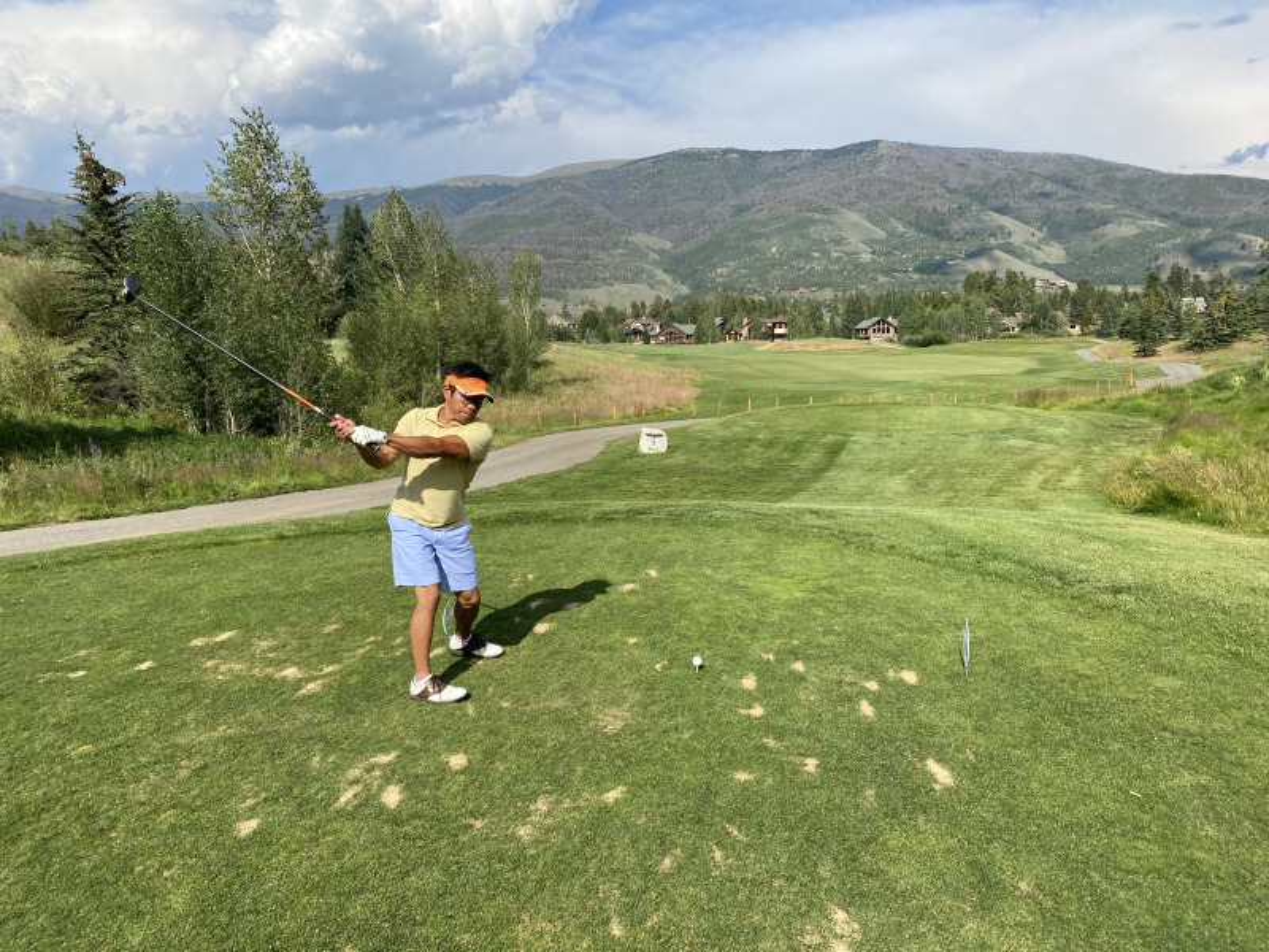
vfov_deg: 53.1
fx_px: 953
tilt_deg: -9.6
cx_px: 634
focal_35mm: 26
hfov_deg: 67.3
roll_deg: +2.4
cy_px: 476
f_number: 1.8
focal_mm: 4.25
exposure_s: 1/2755
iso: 32
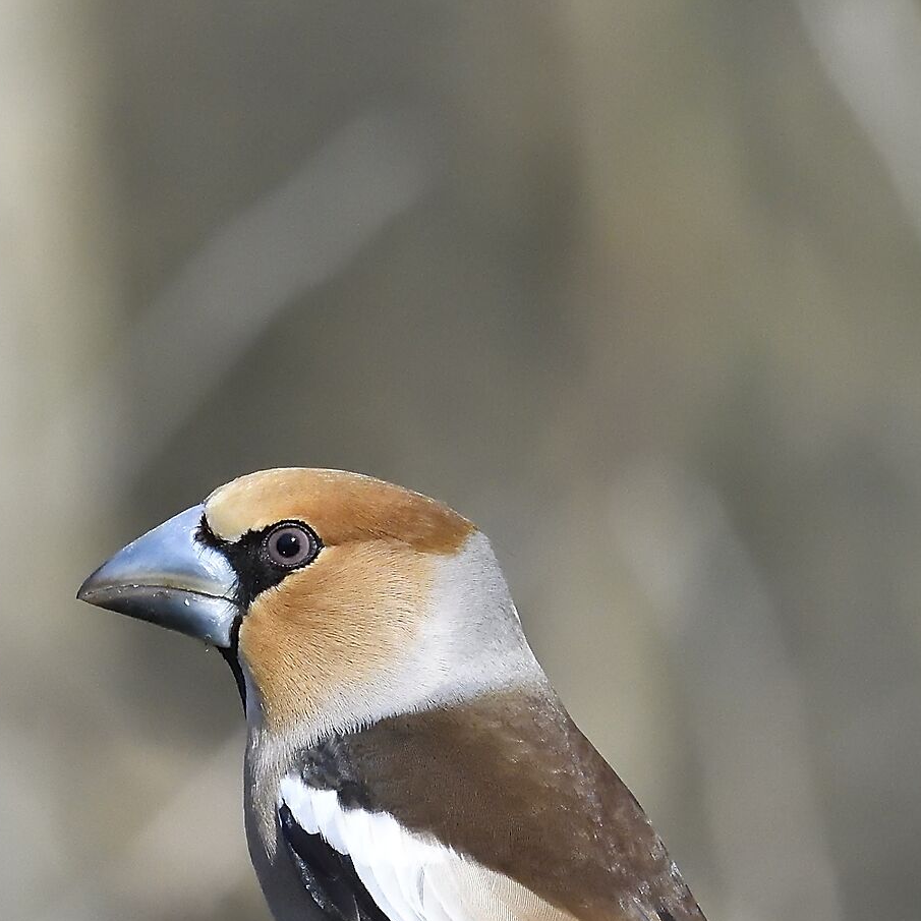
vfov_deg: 1.0
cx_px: 278
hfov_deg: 1.0
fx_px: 54243
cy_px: 795
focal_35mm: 1802
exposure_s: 1/2000
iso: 4000
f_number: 8
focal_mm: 400
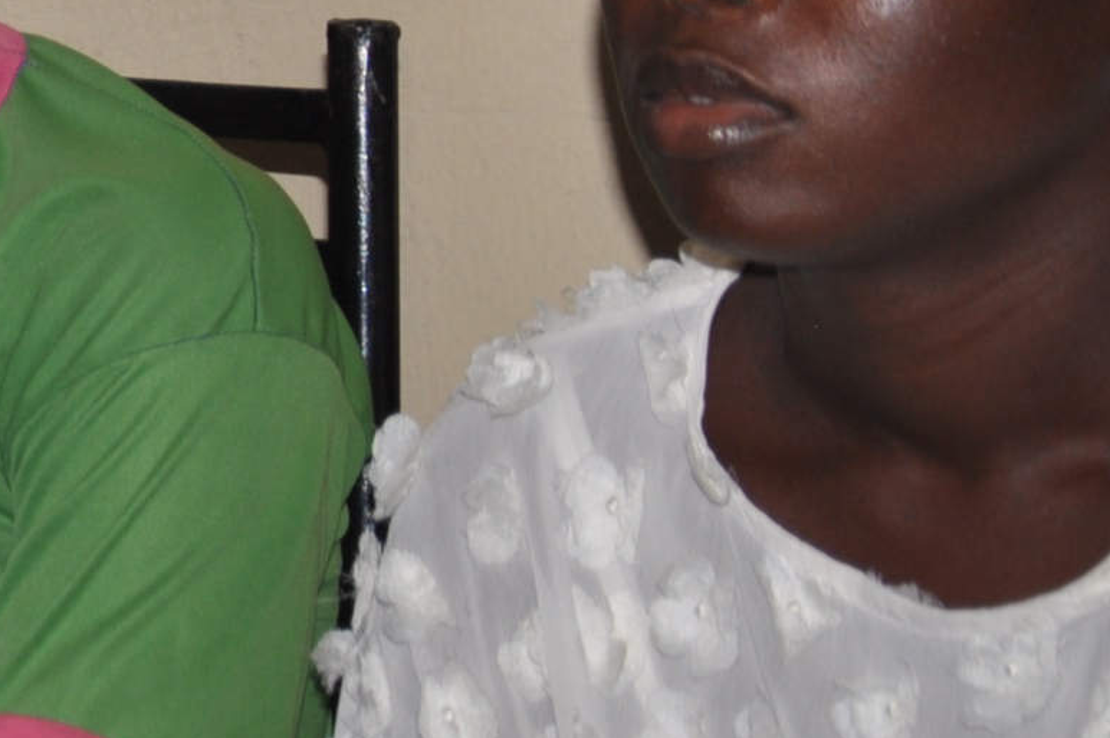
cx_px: -1074
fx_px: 8657
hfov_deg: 7.1
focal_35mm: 281
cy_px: -411
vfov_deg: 4.8
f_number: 4.8
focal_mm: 45
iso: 200
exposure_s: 1/60
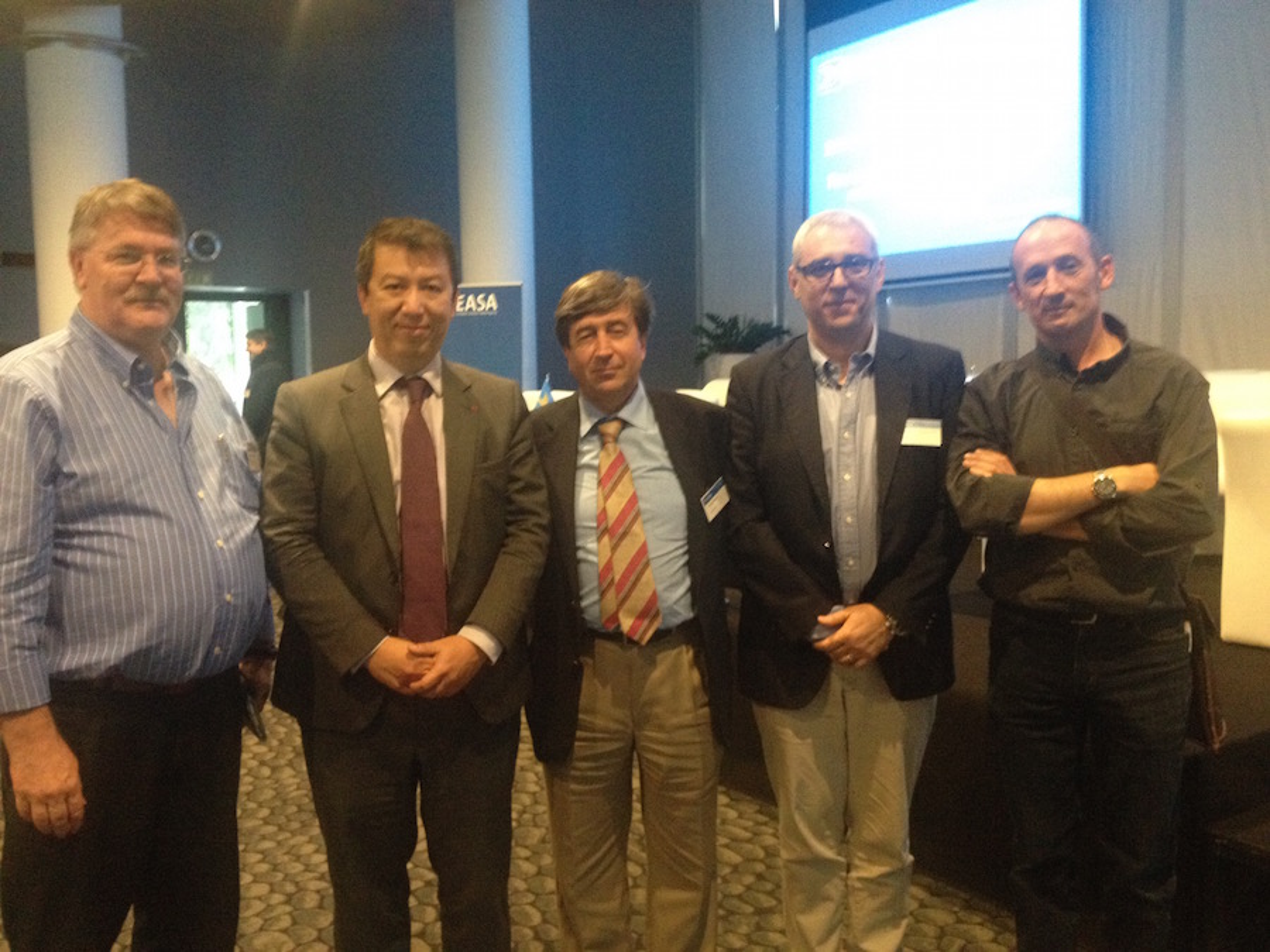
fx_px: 1284
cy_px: 476
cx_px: 635
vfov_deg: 40.7
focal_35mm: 35
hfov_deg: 52.6
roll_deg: +0.2
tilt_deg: -7.0
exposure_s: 1/15
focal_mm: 4.28
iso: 400
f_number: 2.4
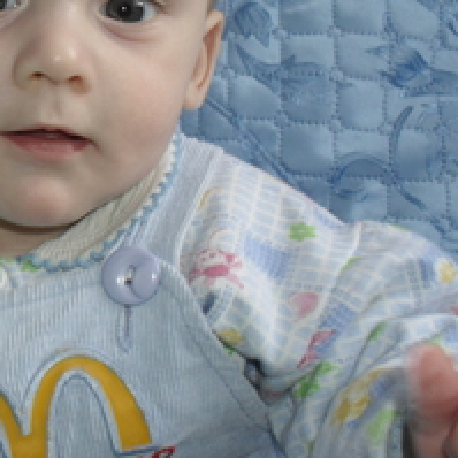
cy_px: 196
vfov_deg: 24.6
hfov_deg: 23.3
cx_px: -30
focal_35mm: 70
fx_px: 1048
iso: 200
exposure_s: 1/45
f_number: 3.2
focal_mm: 6.3
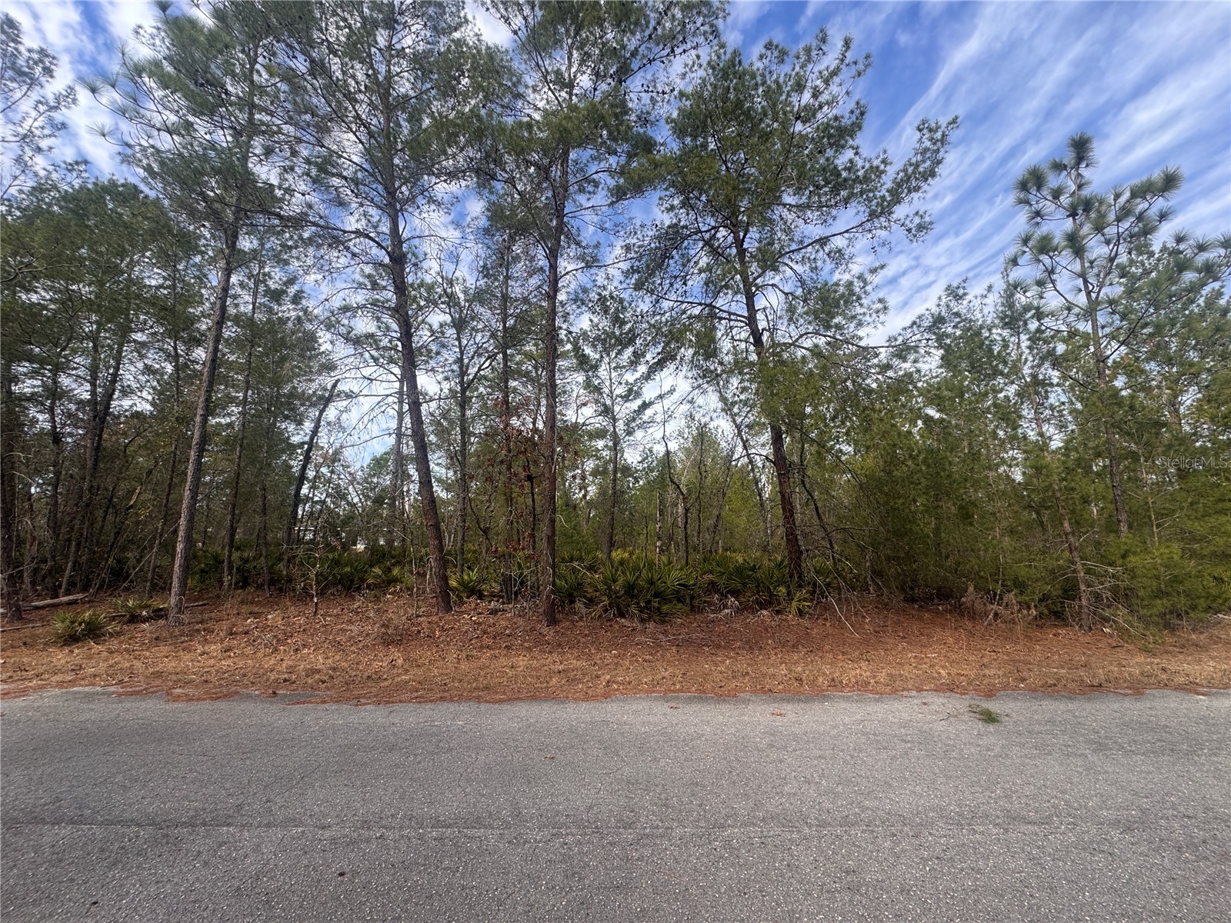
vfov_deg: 85.7
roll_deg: -1.0
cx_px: 616
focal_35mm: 14
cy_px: 462
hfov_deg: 102.1
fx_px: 498
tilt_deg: +8.7
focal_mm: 2.22
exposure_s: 1/944
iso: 40
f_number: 2.2
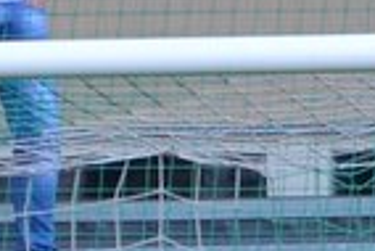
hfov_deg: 0.9
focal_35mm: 2281
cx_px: 1178
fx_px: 23784
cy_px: 505
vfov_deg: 0.6
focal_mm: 240
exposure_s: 1/500
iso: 400
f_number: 5.6
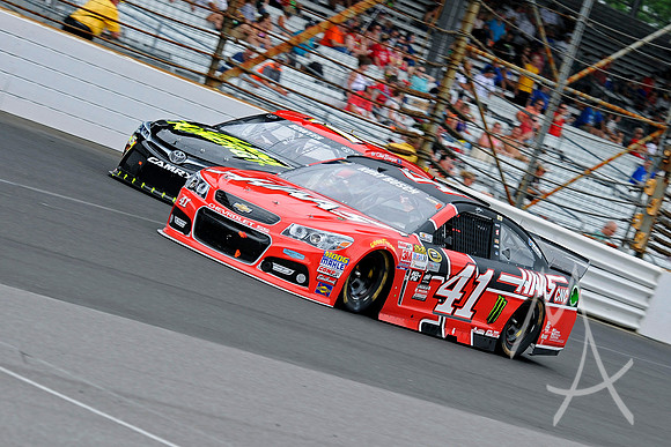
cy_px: 224
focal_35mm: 125
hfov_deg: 16.4
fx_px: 2330
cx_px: 336
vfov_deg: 11.0
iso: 500
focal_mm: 125
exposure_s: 1/1000
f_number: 5
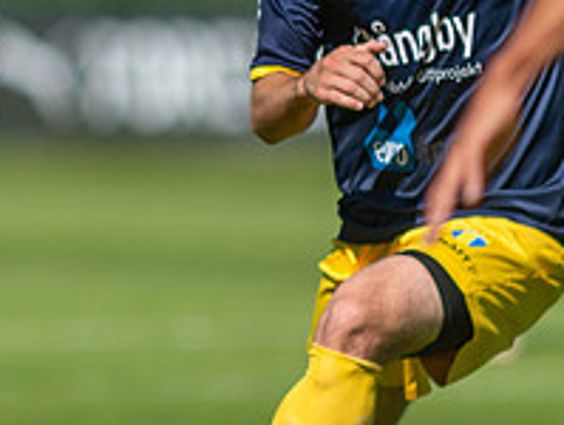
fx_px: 19440
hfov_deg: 1.7
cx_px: -267
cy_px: 64
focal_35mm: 1191
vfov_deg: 1.3
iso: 100
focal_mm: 300
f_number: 3.2
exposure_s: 1/2000
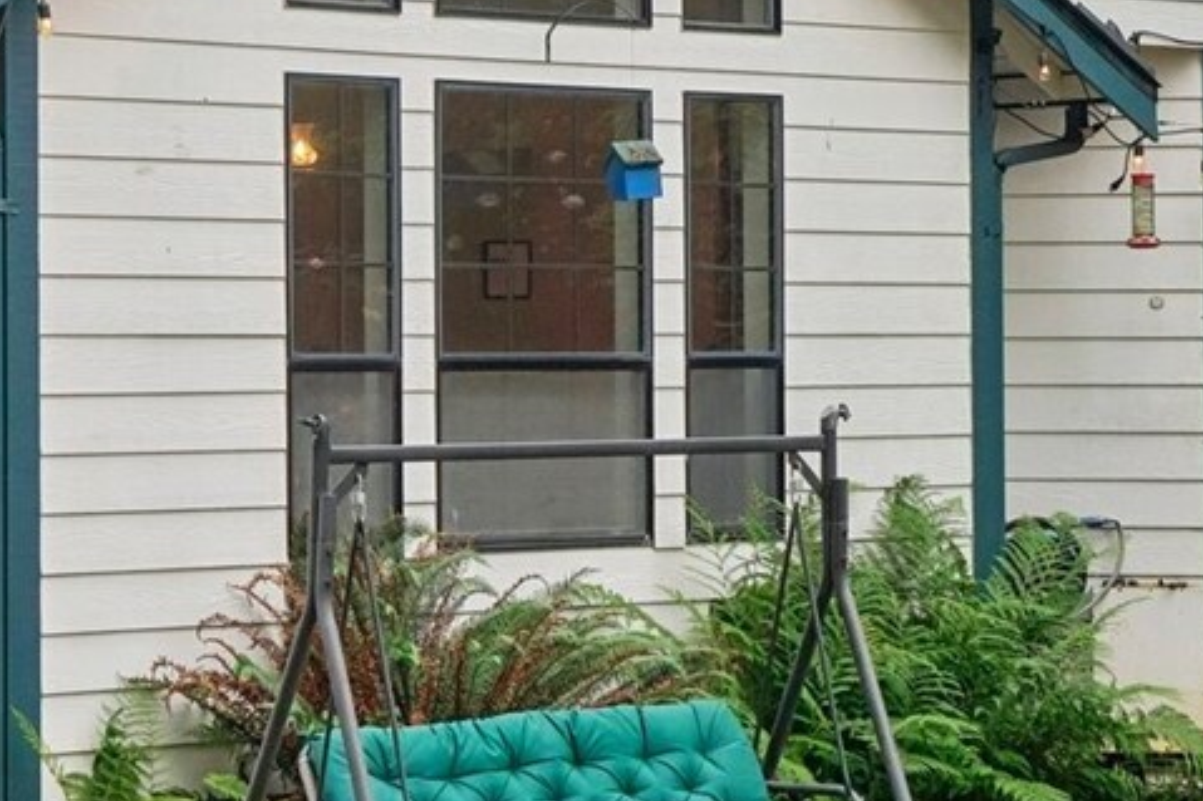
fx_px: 4142
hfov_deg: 16.5
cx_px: 556
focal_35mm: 124
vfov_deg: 11.0
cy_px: 147
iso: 400
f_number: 8
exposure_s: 1/160
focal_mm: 35
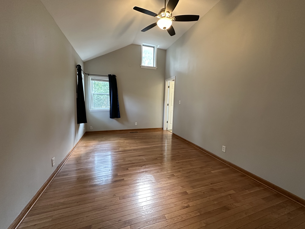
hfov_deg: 102.1
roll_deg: -1.5
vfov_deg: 85.7
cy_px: 114
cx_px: 152
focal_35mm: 14
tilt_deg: -6.1
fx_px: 123
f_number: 2.2
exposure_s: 1/60
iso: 500
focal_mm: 2.22
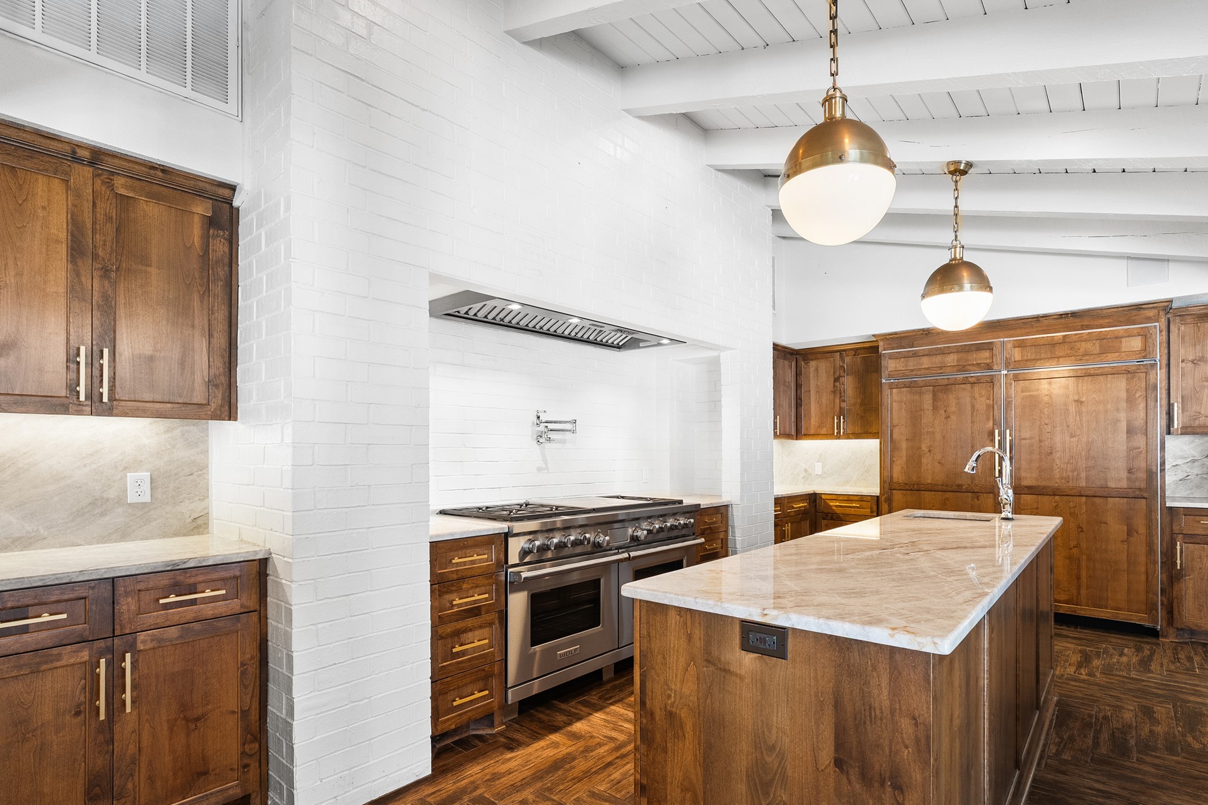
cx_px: 649
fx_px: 604
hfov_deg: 89.8
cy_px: 448
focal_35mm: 18
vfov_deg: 67.2
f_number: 9
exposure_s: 1/1.67
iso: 800
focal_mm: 16
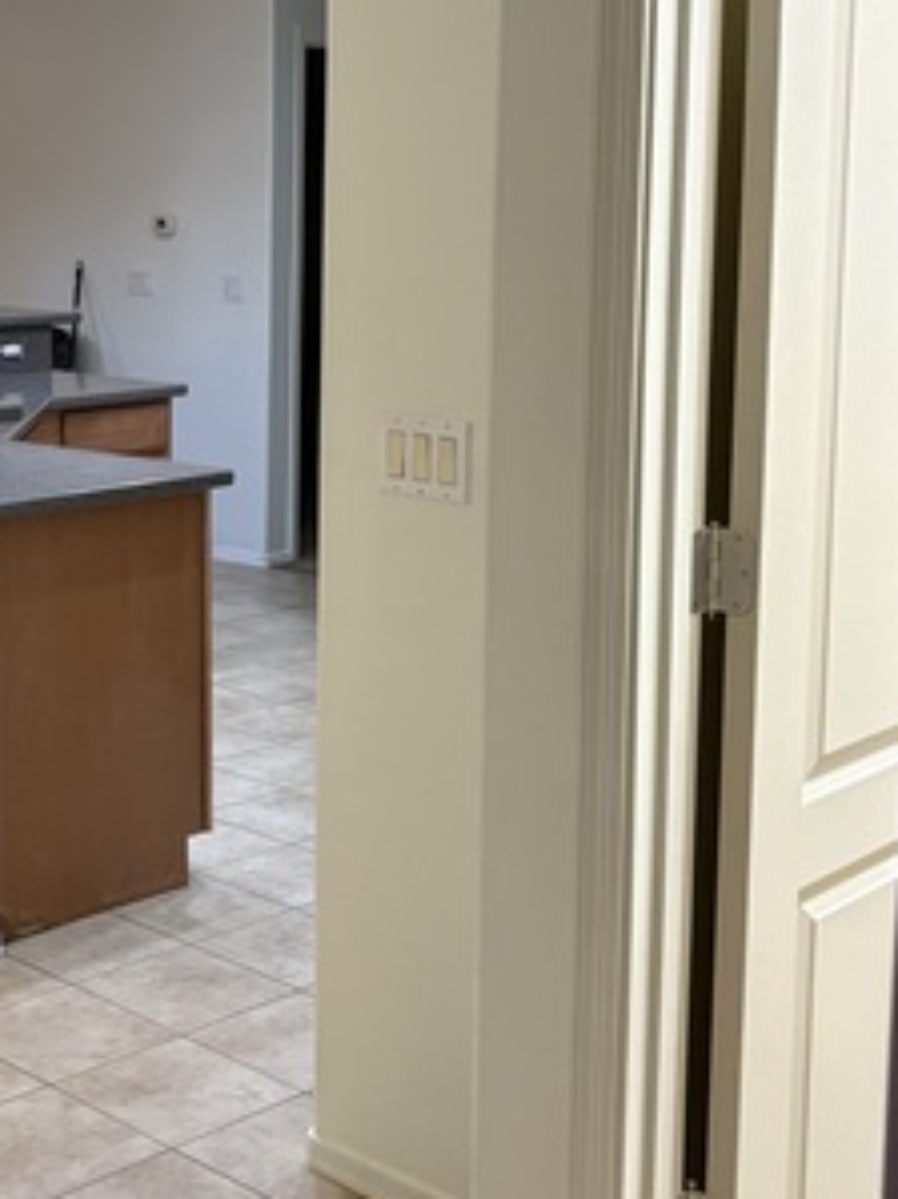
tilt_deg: -5.8
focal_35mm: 58
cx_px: 108
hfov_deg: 24.6
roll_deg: -0.6
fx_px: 2008
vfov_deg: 33.2
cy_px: 495
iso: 200
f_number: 1.6
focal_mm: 5.96
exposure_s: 1/60
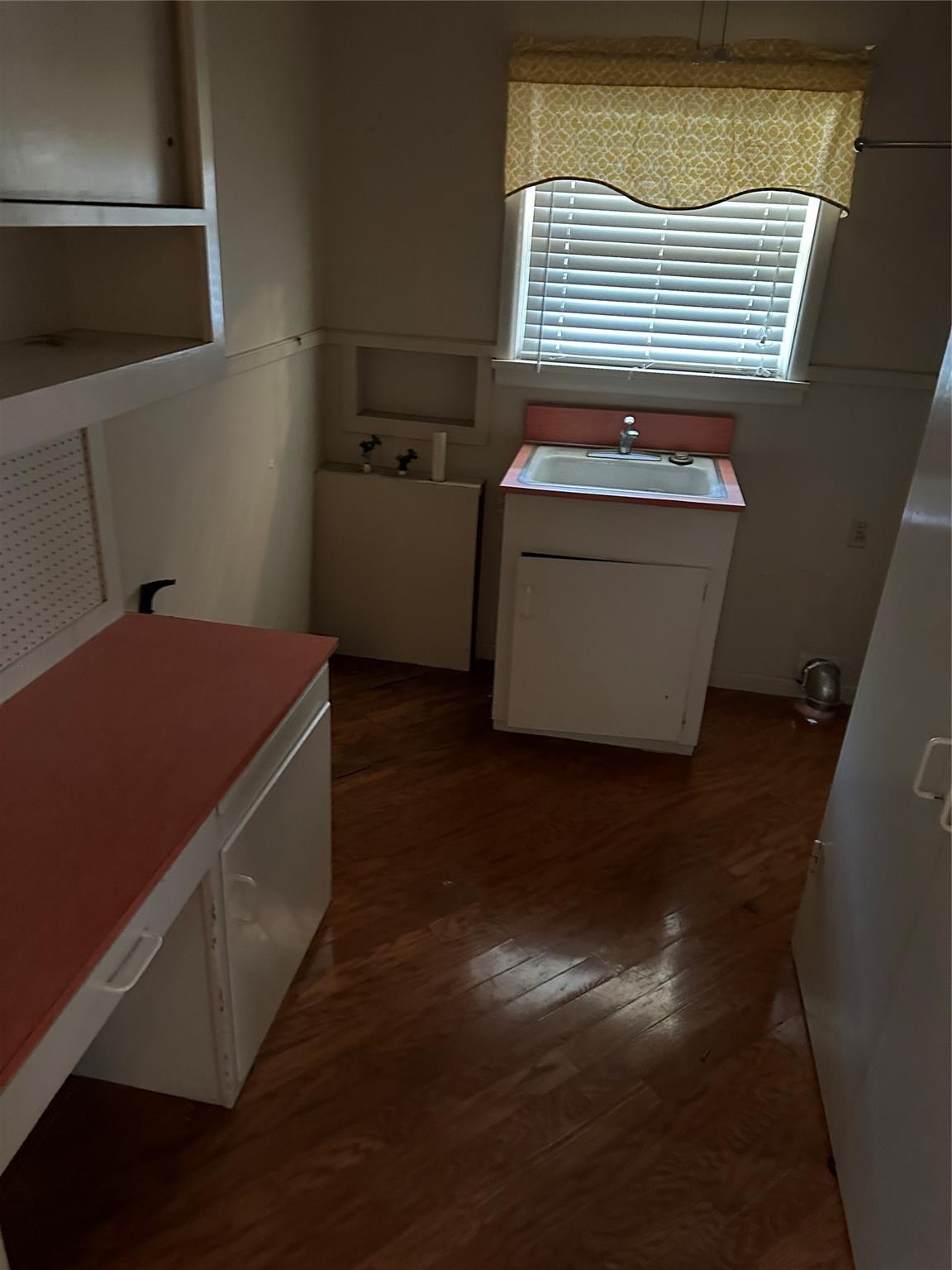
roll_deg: -2.6
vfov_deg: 71.6
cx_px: 476
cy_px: 635
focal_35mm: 24
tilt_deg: -26.0
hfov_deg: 56.8
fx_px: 880
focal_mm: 6.86
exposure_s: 1/30
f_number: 1.78
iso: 1000
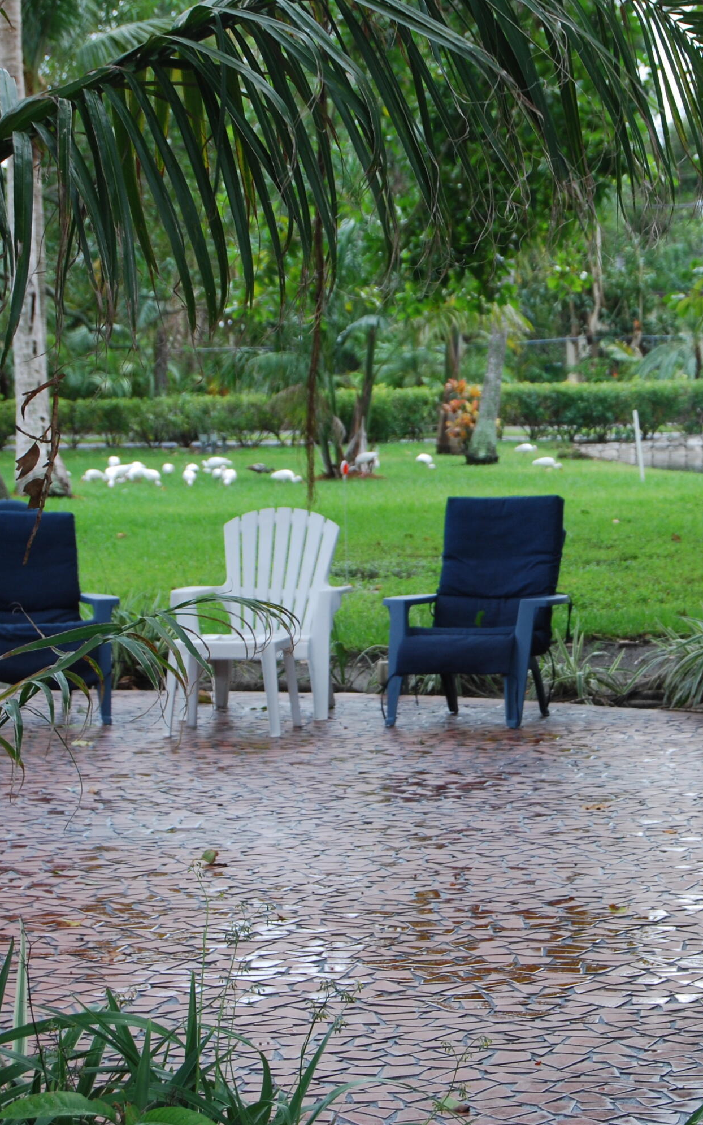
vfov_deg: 17.4
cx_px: 555
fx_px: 3678
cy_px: 565
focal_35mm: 120
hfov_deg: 10.9
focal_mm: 52
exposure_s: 1/100
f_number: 5.6
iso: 200
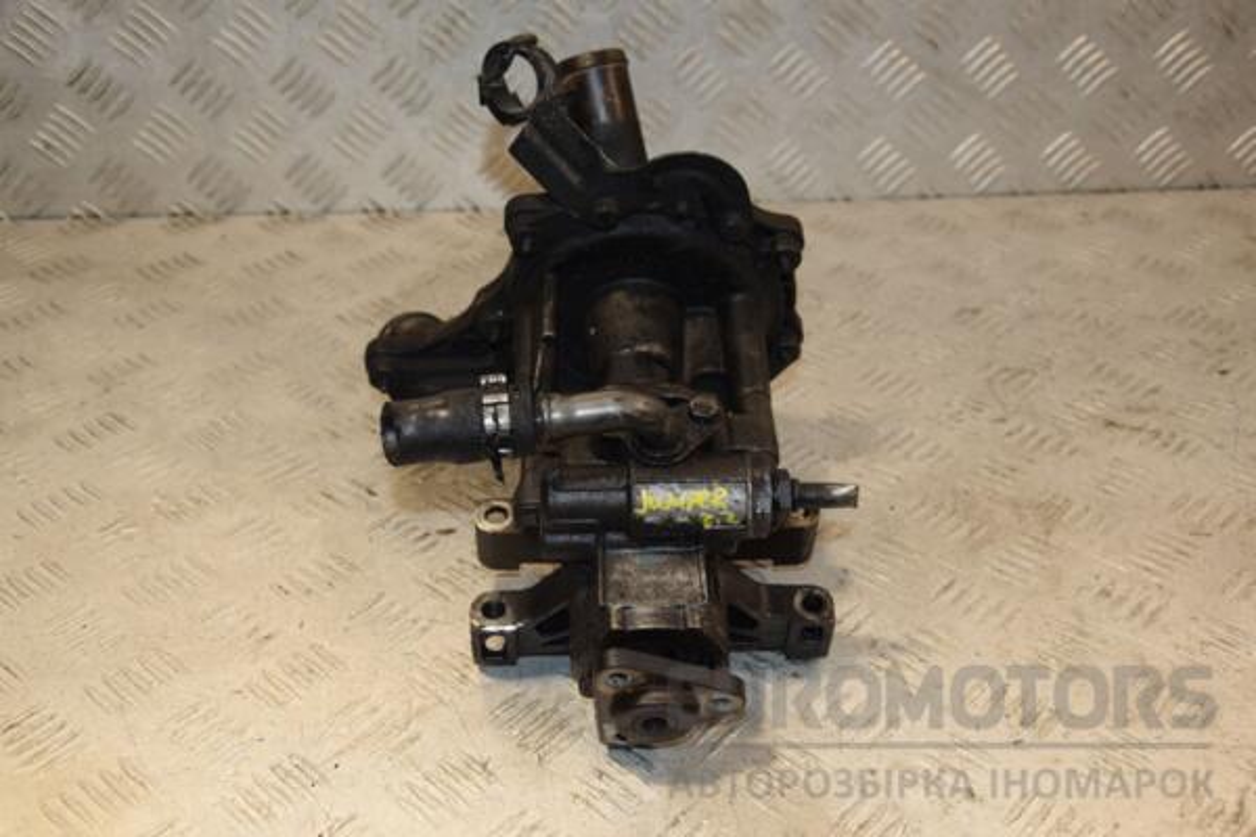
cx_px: 628
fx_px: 1570
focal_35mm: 45
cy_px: 418
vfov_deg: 29.9
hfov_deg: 43.6
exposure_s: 1/200
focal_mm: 30
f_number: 5.6
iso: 800
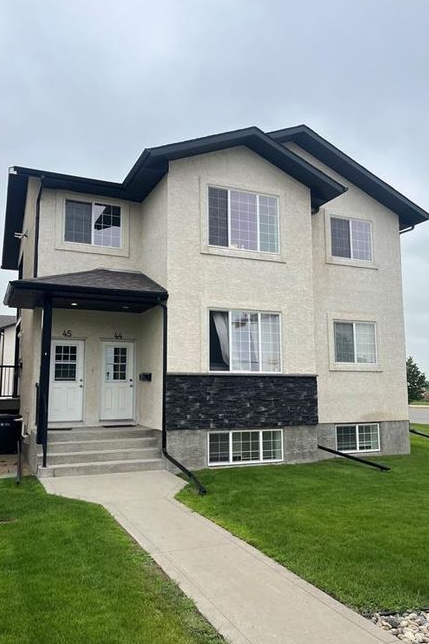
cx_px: 209
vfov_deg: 65.5
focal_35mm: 28
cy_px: 324
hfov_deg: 46.4
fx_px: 501
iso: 50
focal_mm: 5.1
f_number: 1.6
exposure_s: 1/1252
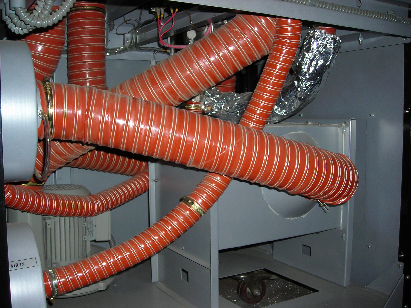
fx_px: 463
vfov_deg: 36.8
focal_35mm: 39
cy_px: 158
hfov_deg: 47.9
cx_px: 205
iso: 50
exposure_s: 1/60.1
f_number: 3.2
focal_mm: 6.3
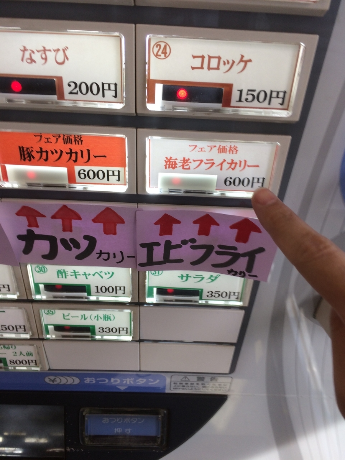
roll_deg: +0.0
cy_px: 230
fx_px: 385
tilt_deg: -44.0
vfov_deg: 61.7
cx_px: 172
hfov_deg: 48.2
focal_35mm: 29
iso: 40
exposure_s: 1/60
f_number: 2.2
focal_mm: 4.15
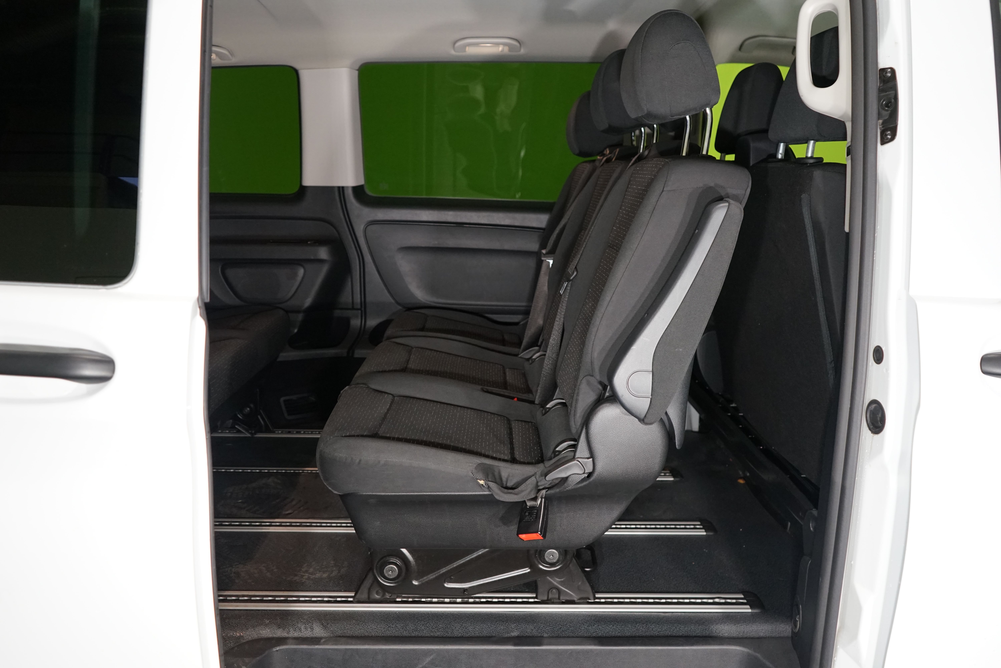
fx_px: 778
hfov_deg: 65.5
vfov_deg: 46.4
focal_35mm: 28
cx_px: 500
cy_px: 334
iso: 1600
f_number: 4
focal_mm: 28
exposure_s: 1/160
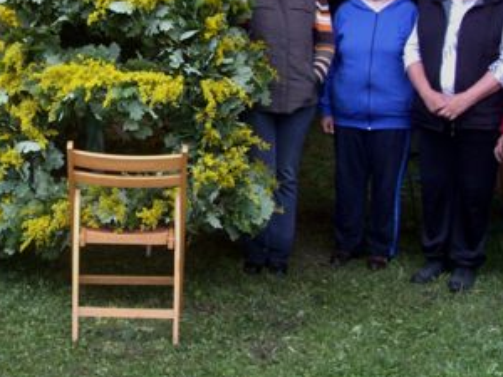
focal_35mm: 76
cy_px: 136
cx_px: 136
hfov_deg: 25.4
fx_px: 1104
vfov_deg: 19.3
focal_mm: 7.9
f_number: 2.8
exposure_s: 1/40
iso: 400
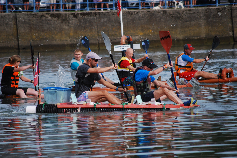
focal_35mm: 300
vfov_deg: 4.6
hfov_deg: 6.9
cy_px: 79
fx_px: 1977
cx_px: 118
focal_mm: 200
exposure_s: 1/640
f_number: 5.6
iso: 200
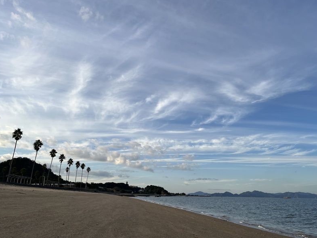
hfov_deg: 65.3
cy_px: 120
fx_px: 247
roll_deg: -0.3
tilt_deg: +15.6
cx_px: 161
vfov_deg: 51.4
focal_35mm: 27
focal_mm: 5.1
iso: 50
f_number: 1.6
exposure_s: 1/2632
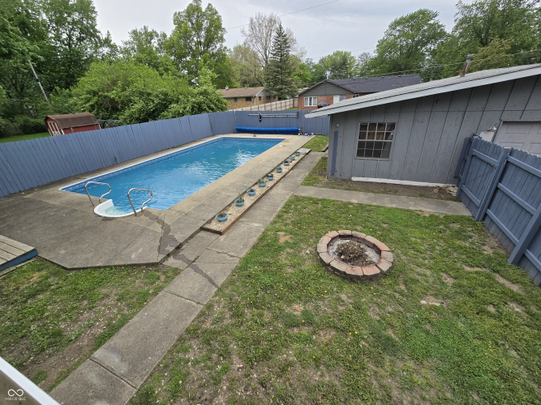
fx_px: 203
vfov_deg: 89.9
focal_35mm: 13
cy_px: 202
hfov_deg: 106.2
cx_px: 270
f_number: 2.2
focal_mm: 2.2
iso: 50
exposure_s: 1/1041
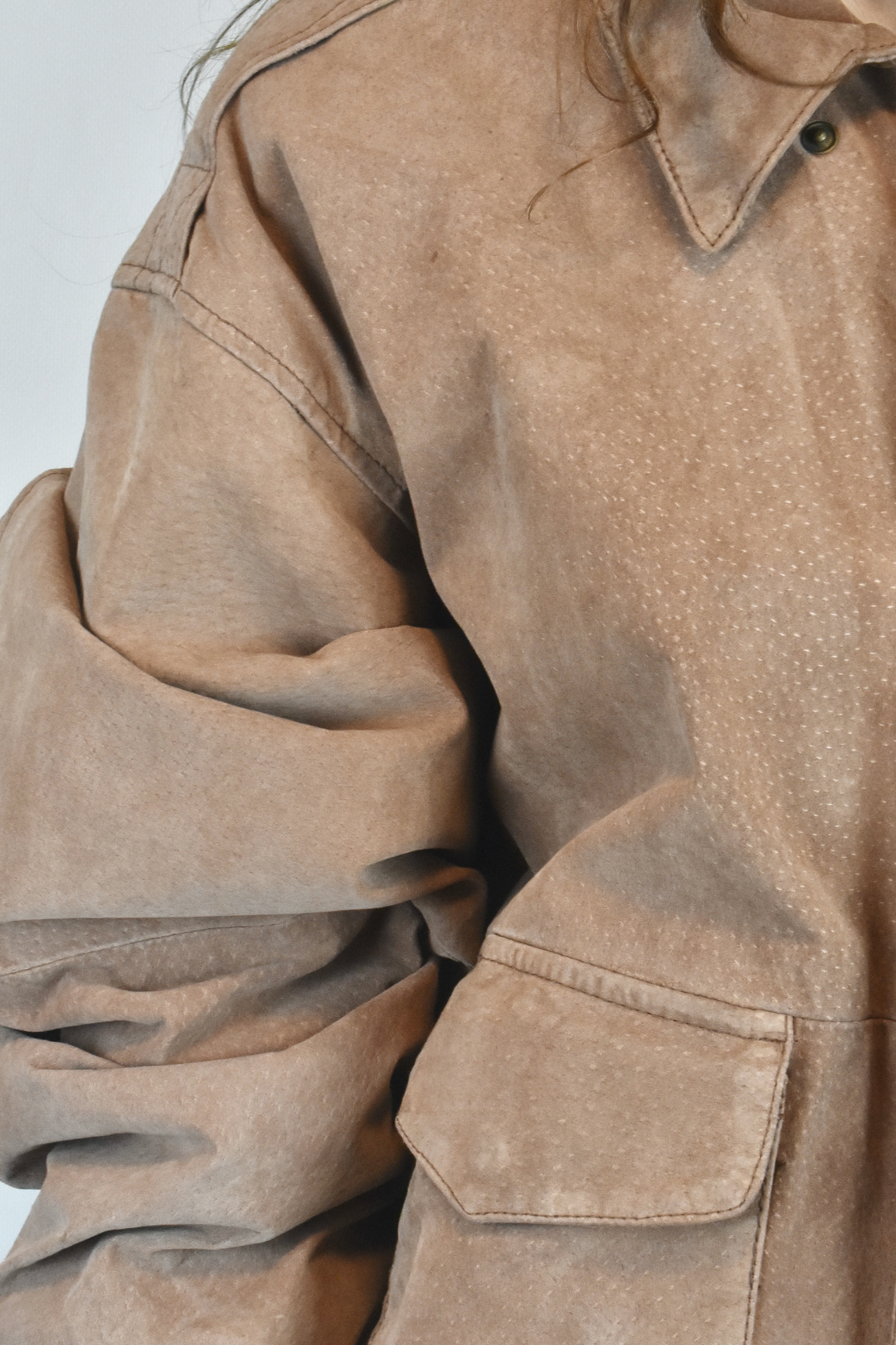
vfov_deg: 16.8
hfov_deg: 11.2
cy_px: 669
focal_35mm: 122
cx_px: 681
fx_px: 4555
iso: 1600
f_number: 18
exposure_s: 1/50
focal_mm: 52
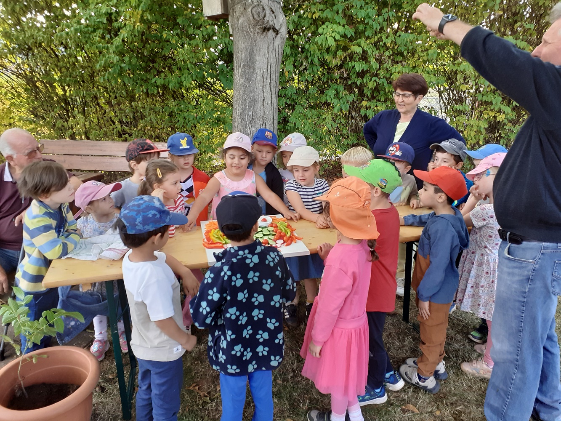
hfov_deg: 65.3
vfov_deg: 51.4
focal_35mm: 27
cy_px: 210
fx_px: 438
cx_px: 280
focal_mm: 3.6
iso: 64
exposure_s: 1/100
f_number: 1.9
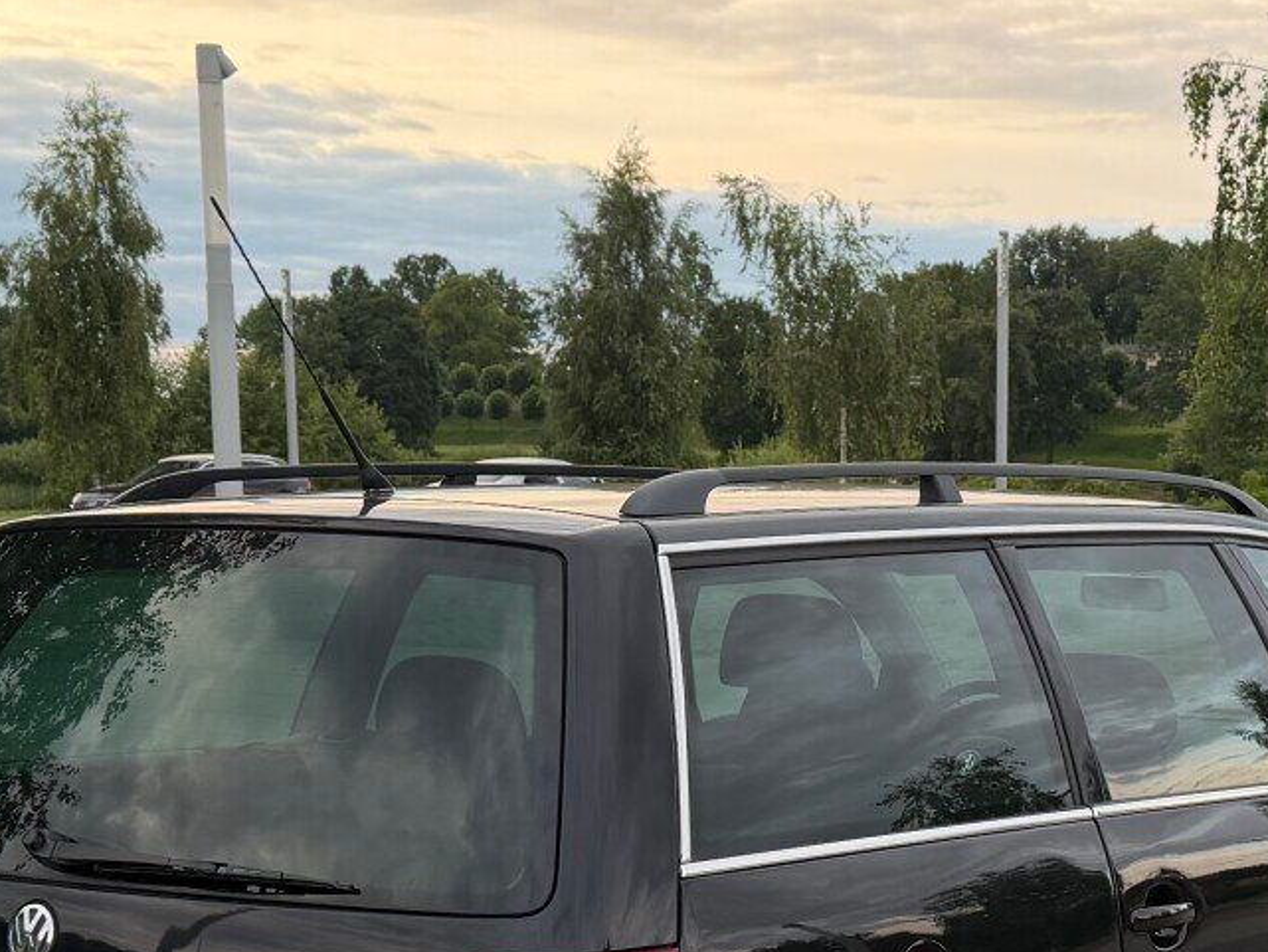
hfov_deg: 26.4
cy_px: 824
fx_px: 2675
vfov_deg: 19.9
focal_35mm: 73
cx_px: 936
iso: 100
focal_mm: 6.76
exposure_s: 1/464
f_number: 1.78
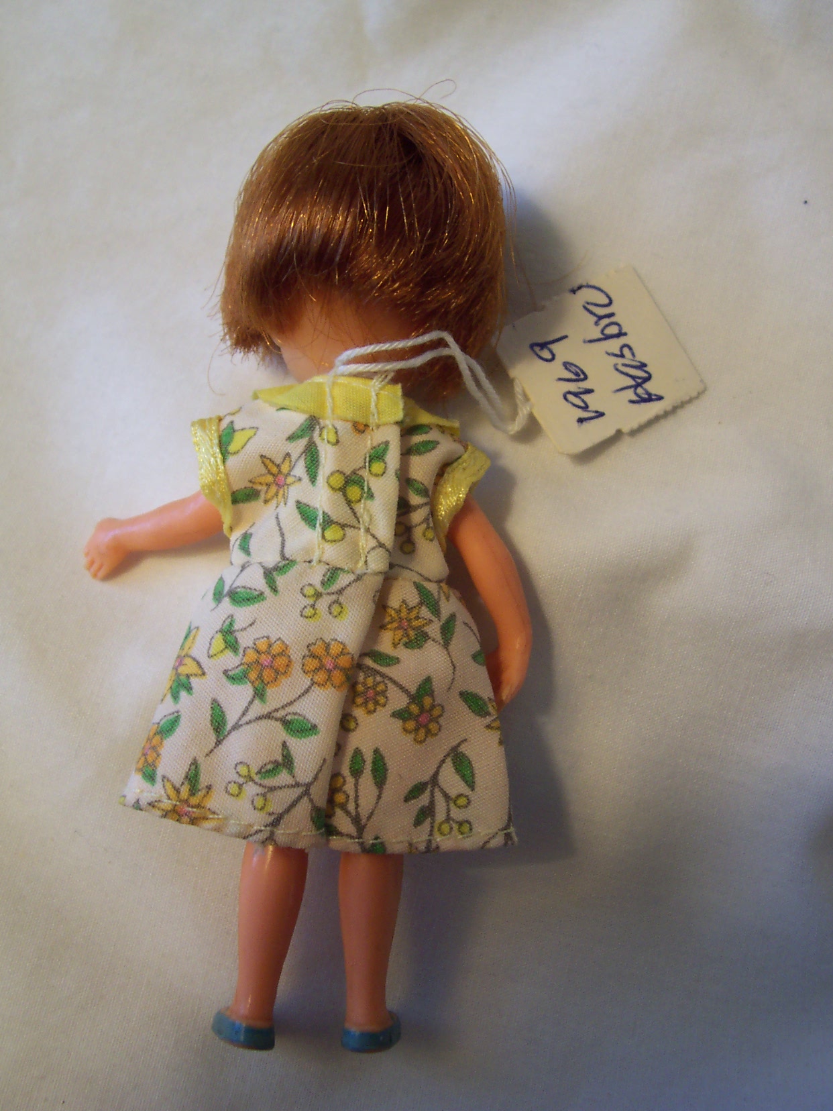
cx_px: 416
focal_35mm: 37
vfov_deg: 50.1
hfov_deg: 38.7
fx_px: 1187
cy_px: 556
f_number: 2.8
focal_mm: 5.6
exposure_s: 1/60
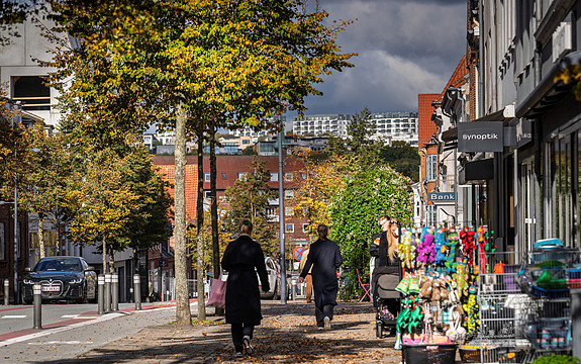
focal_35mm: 154
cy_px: 191
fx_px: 2440
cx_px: 290
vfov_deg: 8.5
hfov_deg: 13.6
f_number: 5.6
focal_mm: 144
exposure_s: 1/1250
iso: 250
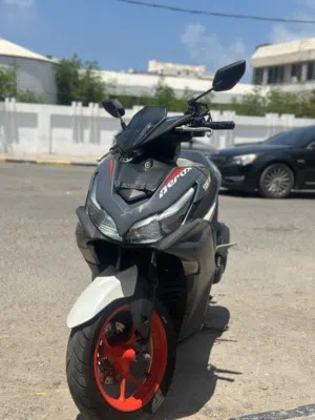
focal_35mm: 48
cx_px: 158
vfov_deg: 39.7
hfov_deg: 30.3
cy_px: 210
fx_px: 582
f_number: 1.78
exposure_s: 1/8197
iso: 100
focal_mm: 6.86
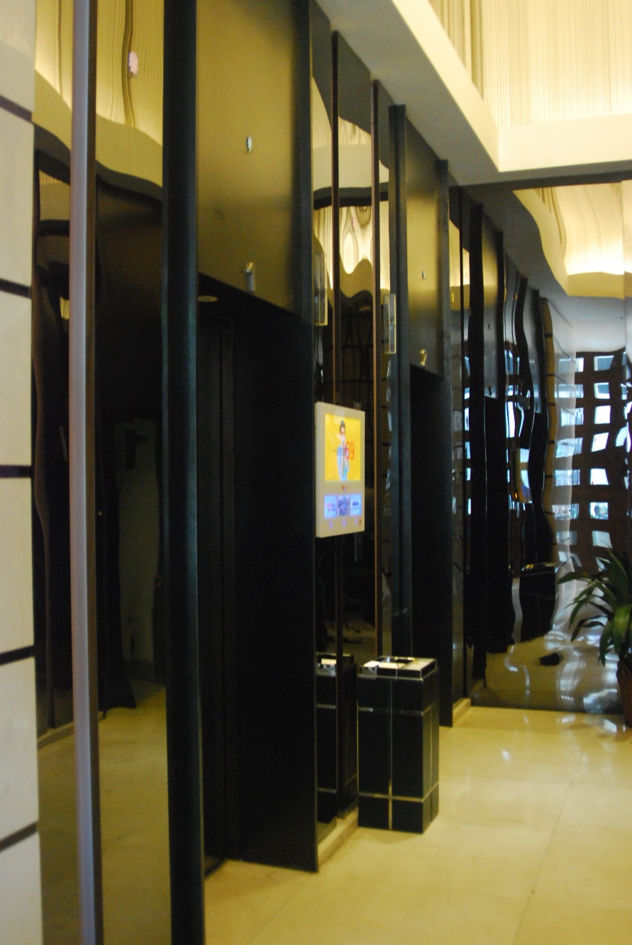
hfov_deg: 37.0
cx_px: 316
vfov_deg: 53.1
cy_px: 472
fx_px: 945
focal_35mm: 36
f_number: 2.8
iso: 1600
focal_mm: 24
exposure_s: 1/10
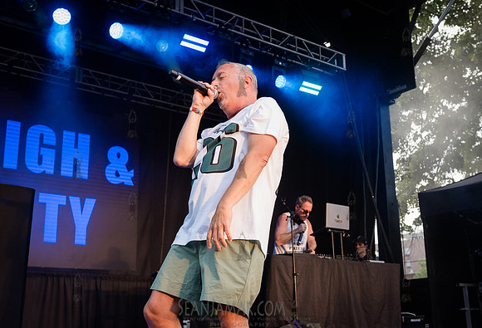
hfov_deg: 42.0
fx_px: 628
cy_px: 149
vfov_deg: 29.3
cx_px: 269
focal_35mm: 47
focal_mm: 42
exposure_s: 1/640
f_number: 4.5
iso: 2000
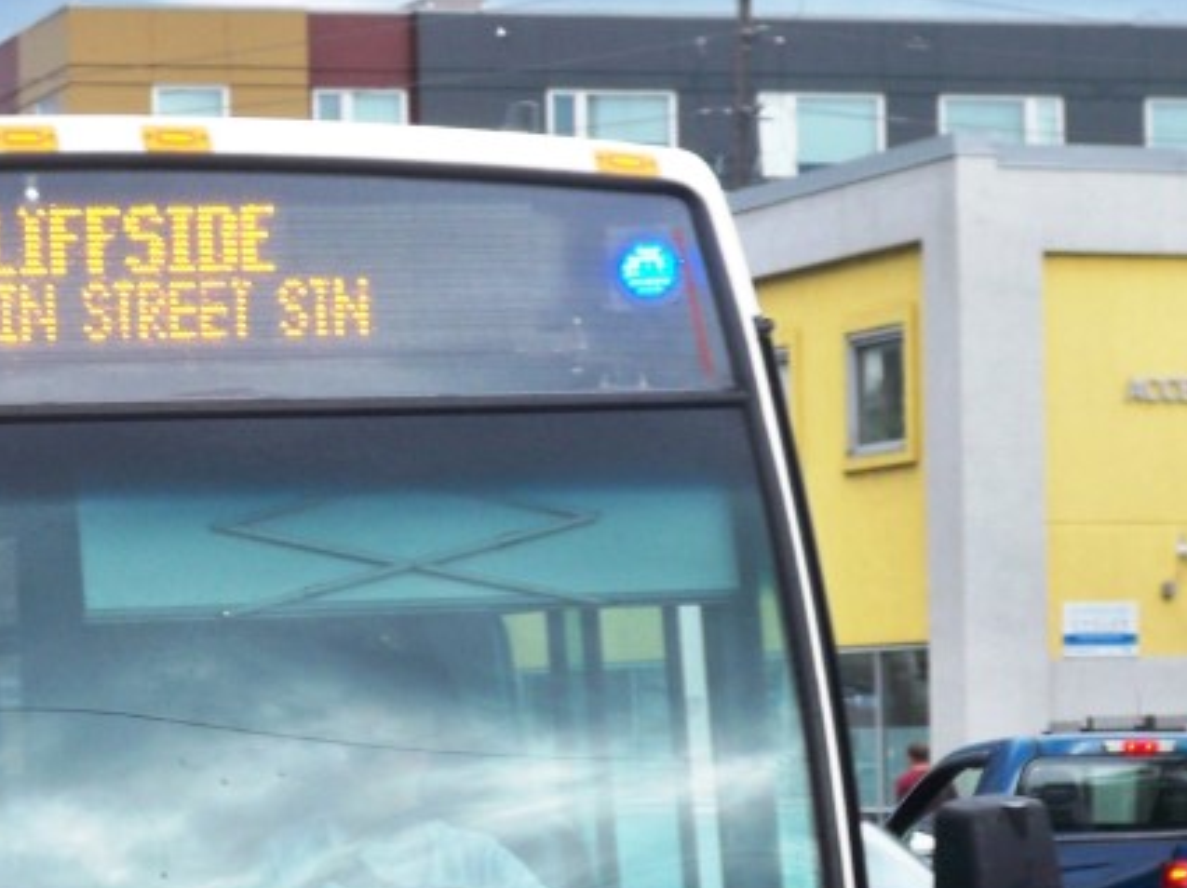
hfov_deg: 11.9
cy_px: 885
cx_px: -53
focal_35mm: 164
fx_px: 5619
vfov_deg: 9.0
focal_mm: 12.1
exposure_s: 1/125
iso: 64
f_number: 4.5
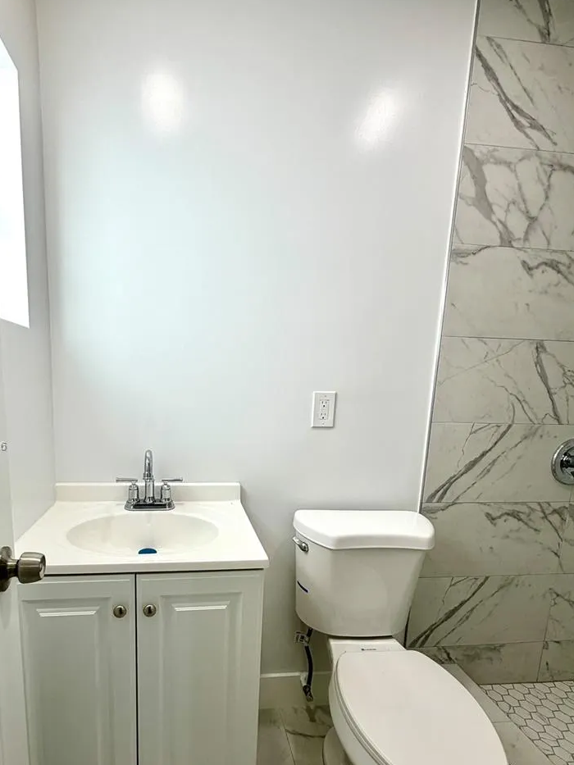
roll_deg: -1.4
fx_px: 398
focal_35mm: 18
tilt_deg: -8.5
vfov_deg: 87.0
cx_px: 223
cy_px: 447
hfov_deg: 70.7
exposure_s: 1/120
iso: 50
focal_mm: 2.22
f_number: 2.2
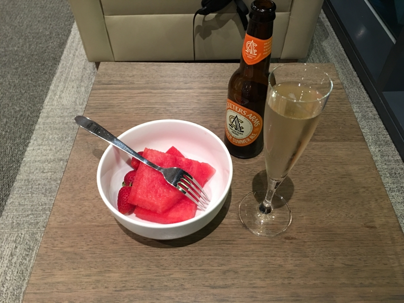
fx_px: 338
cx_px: 202
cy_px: 152
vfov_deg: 48.2
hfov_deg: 61.7
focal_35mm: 29
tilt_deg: -49.8
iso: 100
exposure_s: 1/10
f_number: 2.2
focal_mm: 4.15
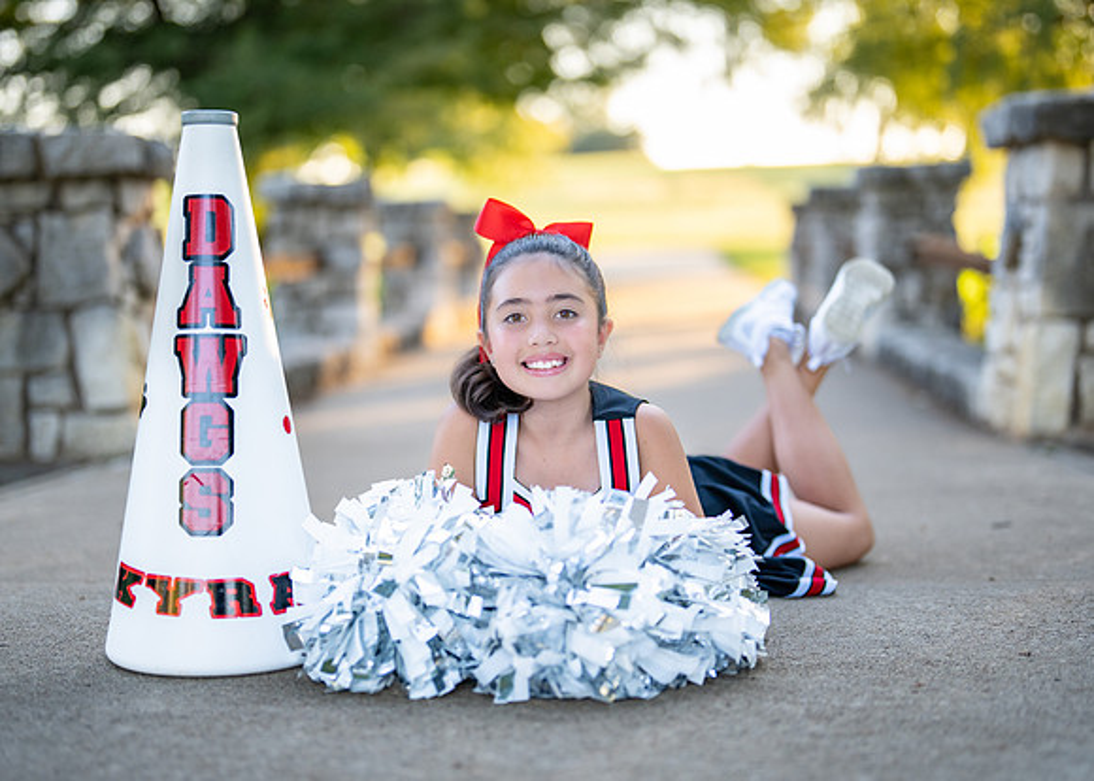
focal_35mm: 57
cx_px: 541
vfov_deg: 24.9
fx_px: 1766
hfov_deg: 34.4
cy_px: 396
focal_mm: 50
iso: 200
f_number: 1.2
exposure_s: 1/1000
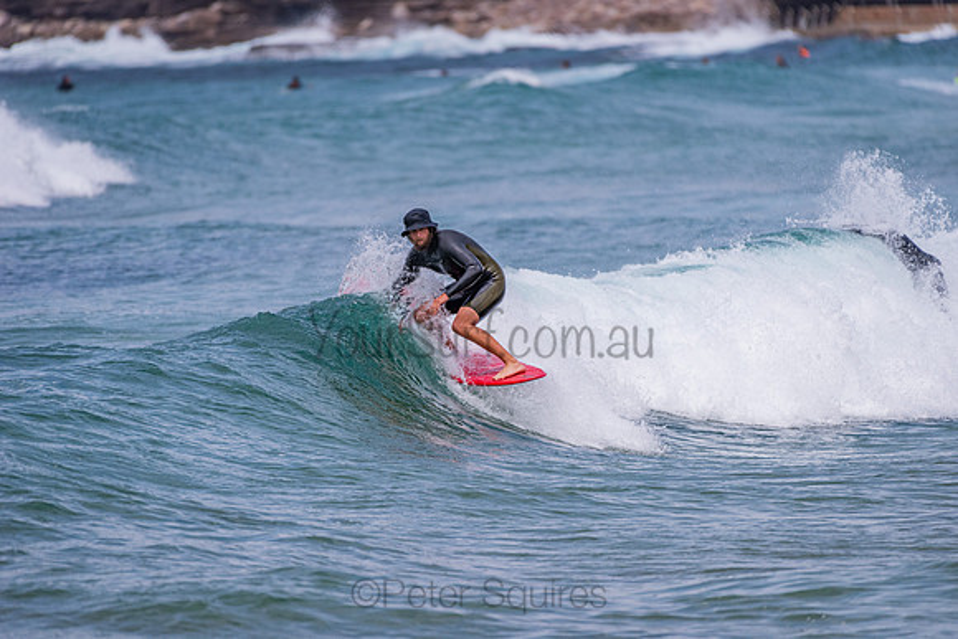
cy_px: 320
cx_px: 479
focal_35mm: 500
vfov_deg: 2.8
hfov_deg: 4.1
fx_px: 13308
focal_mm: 500
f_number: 5.6
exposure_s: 1/1250
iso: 500
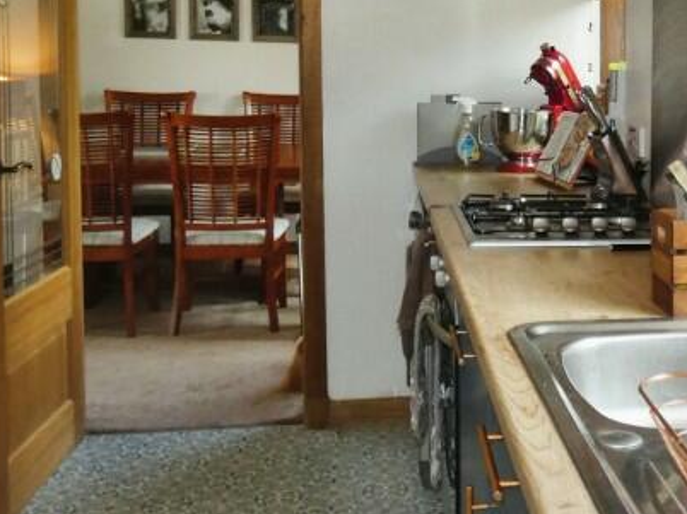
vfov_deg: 28.1
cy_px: 131
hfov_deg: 35.0
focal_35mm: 51
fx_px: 1012
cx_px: 636
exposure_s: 1/60
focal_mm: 3.6
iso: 160
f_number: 2.8
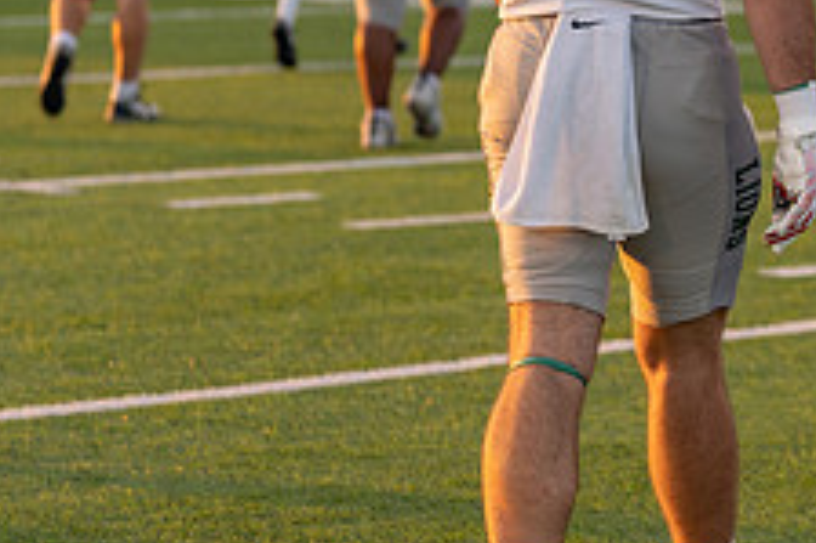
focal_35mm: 190
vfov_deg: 7.2
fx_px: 4303
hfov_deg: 10.7
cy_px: 130
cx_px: 874
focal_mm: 70
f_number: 2.8
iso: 100
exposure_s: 1/400
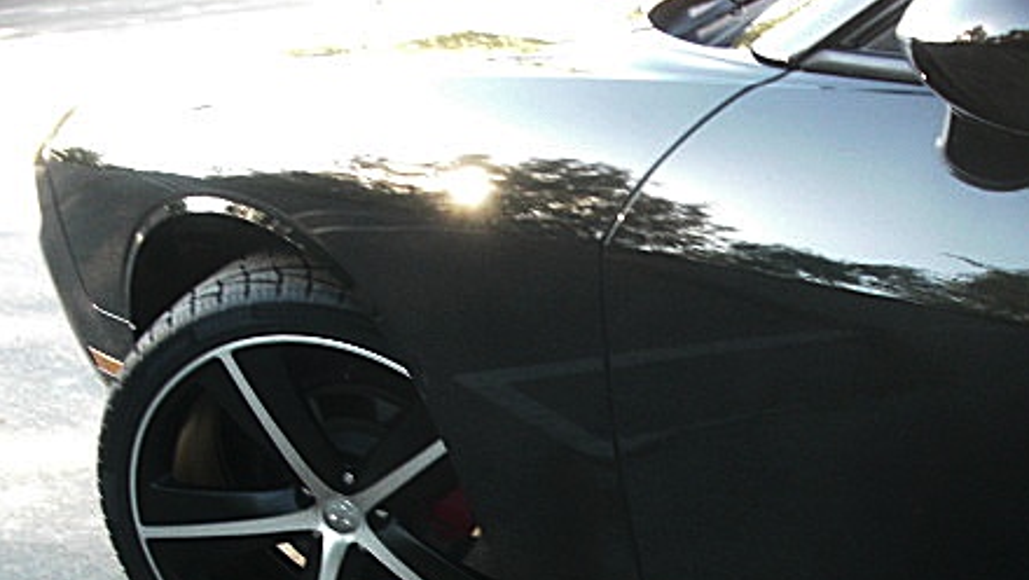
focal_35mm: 57
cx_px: 688
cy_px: 536
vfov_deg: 20.6
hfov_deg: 36.2
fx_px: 1556
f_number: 2.8
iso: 200
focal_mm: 6.3
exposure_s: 1/80
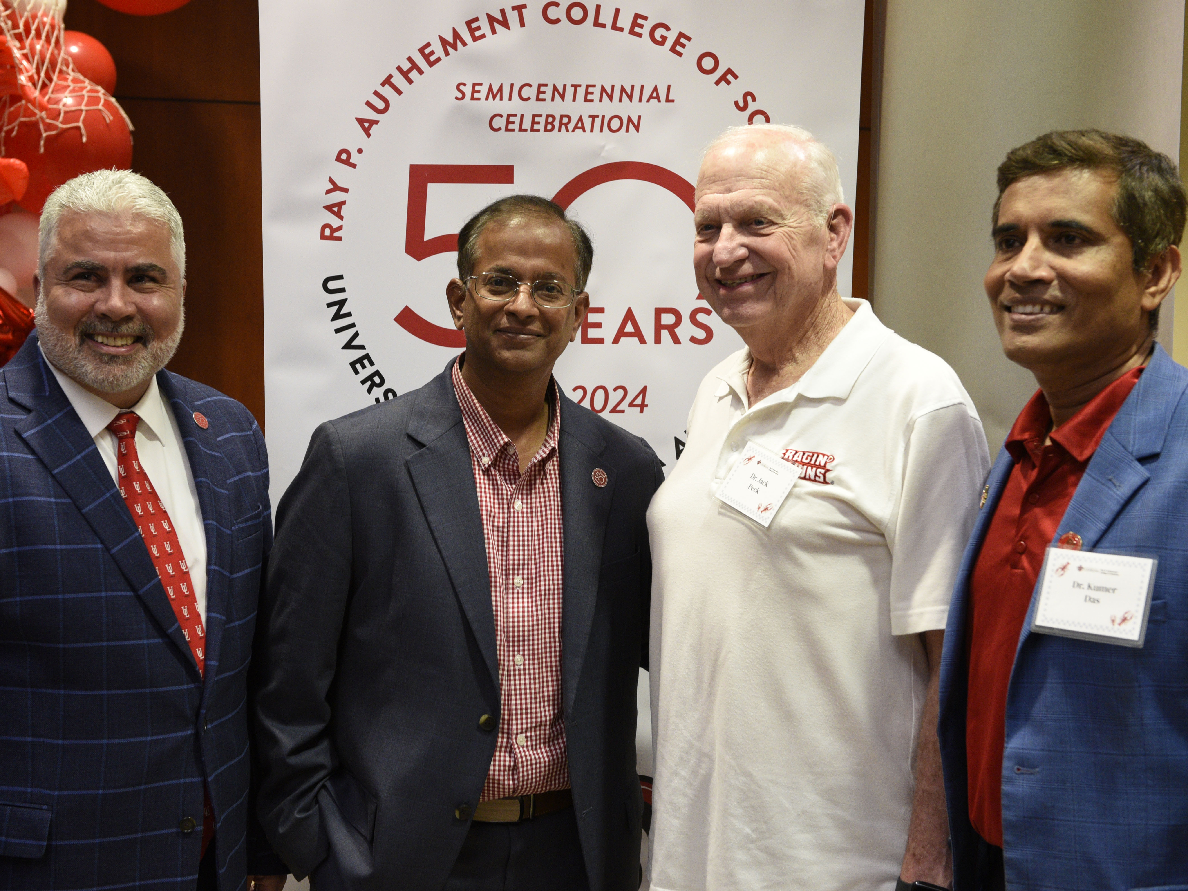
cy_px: 445
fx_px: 1579
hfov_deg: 41.2
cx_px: 542
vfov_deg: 31.5
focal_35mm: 46
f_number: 4.5
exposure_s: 1/50
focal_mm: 42
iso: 2000
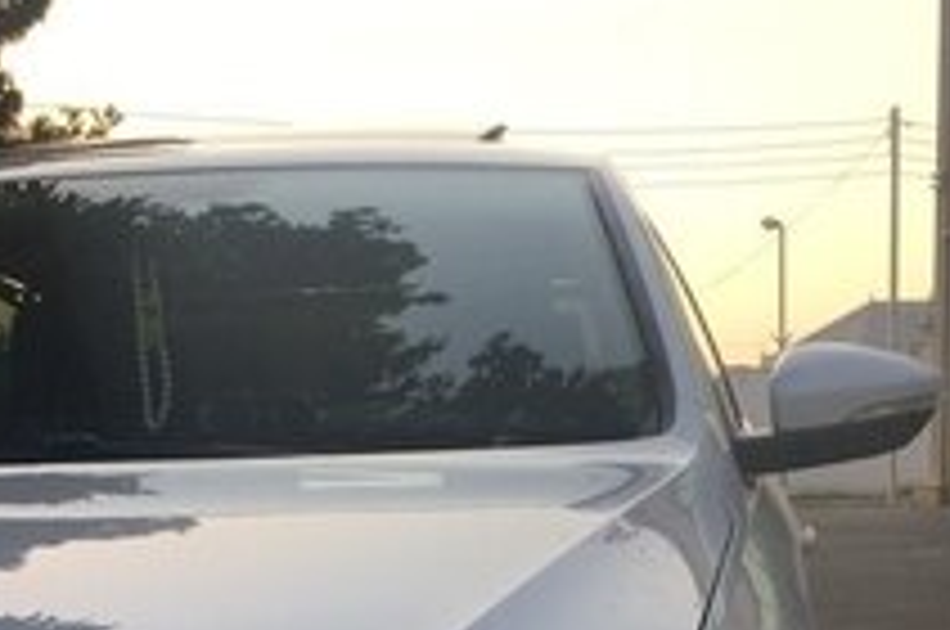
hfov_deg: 28.5
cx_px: 518
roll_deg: +1.6
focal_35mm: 71
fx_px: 1871
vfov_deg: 17.3
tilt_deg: -14.9
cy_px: 927
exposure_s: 1/371
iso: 25
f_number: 2.2
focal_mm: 4.15
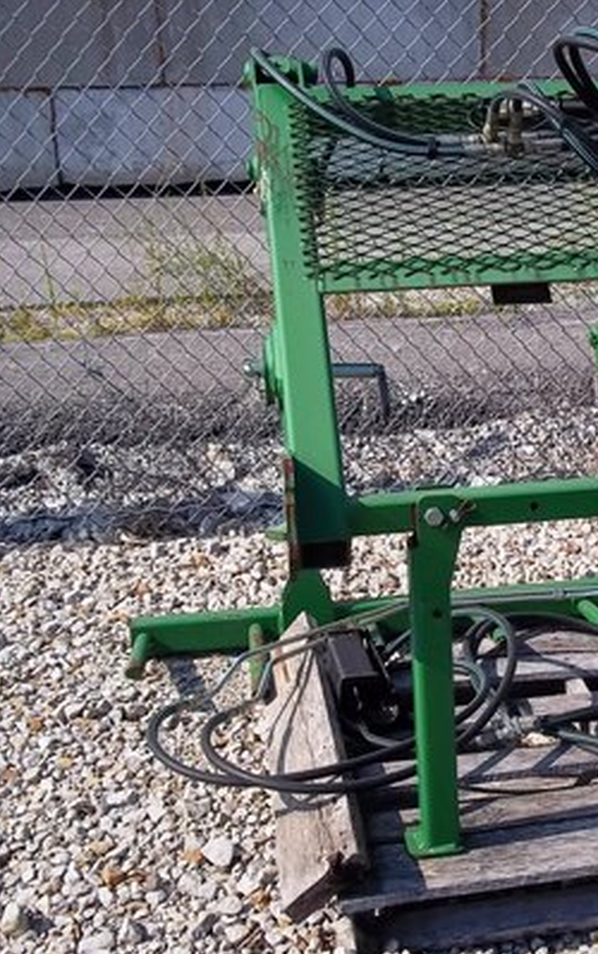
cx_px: 509
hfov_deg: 24.4
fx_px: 1354
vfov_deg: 38.8
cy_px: 478
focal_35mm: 52
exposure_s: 1/250
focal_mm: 6.5
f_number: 8
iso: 80
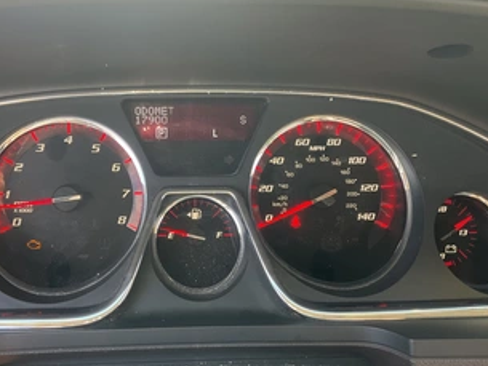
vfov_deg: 37.7
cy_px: 176
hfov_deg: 48.7
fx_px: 536
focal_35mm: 38
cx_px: 198
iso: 64
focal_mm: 3
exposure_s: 1/101
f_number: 1.8
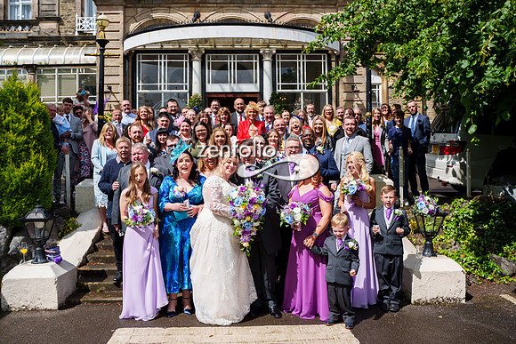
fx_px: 449
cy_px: 169
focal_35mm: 31
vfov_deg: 42.0
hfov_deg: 59.8
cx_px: 256
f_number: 3.5
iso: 200
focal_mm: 28
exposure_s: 1/3200
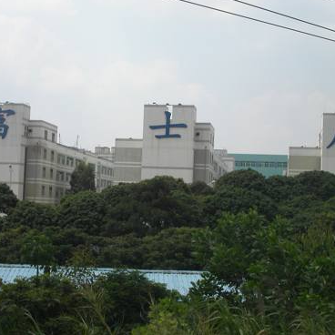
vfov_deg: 28.6
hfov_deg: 28.6
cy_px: 166
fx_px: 657
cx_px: 157
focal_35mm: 60
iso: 100
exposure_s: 1/350
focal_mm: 10.3
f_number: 8
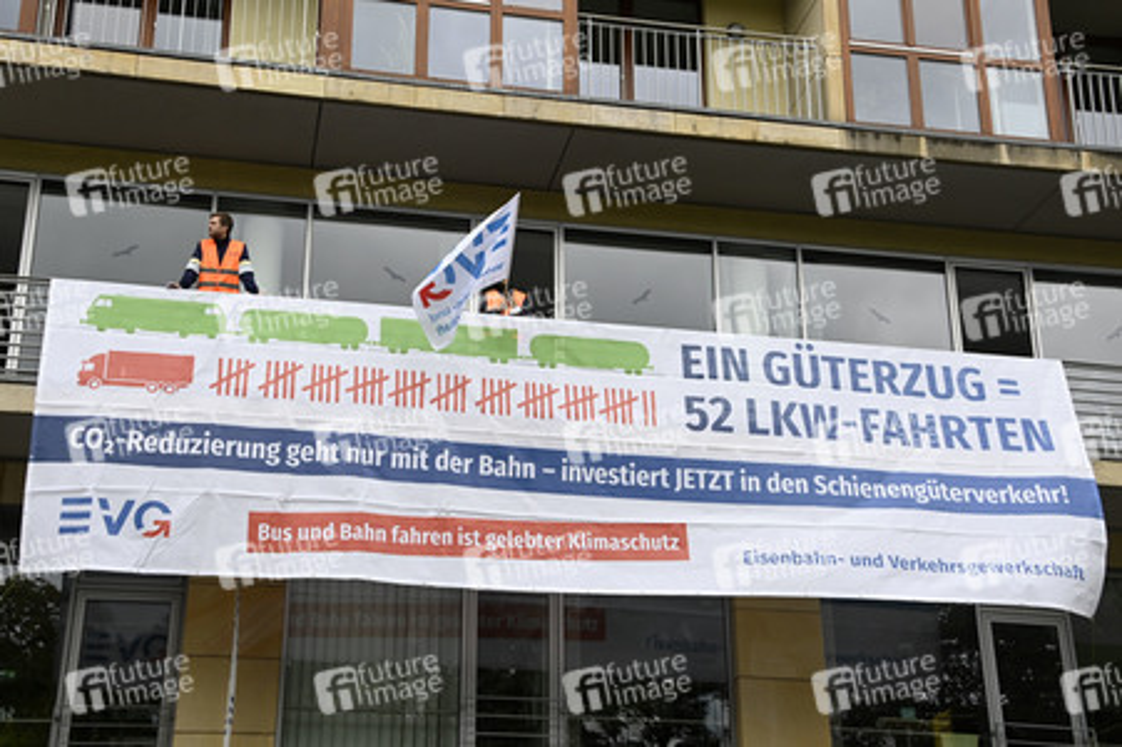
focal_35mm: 48
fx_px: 1495
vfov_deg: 28.0
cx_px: 561
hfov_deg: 41.1
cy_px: 374
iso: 1600
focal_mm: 48
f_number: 5.6
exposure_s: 1/800
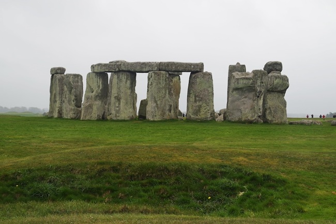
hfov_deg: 33.4
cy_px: 112
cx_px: 168
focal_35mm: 60
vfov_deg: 22.6
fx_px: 560
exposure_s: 1/320
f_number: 7.1
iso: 200
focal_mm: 40
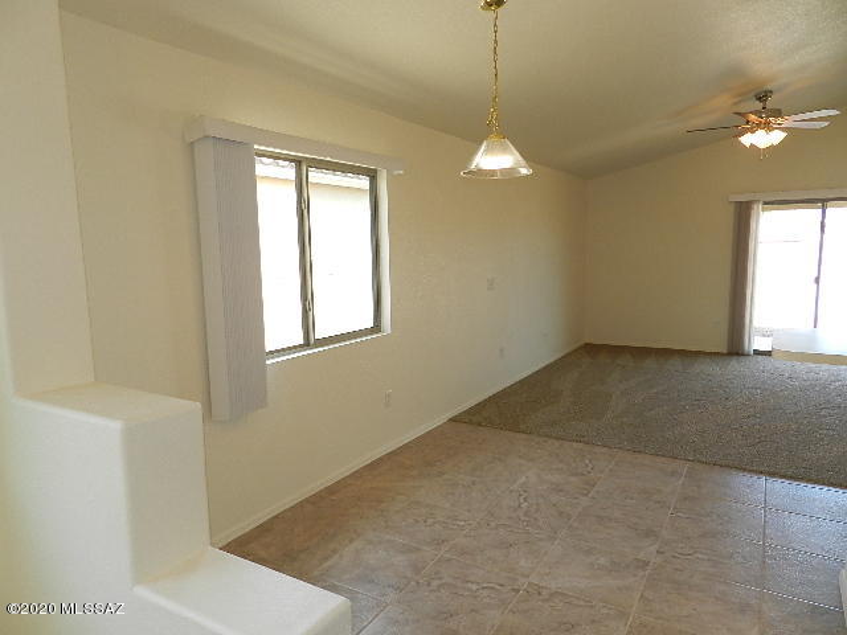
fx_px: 563
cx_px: 424
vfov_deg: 58.9
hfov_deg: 73.9
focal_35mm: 23
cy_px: 318
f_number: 3.4
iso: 160
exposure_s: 1/60
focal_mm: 4
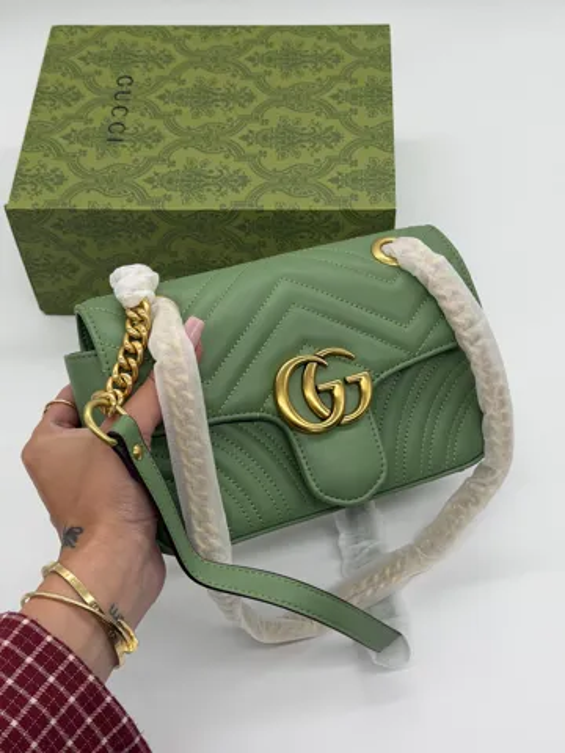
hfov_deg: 30.3
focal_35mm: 48
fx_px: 1045
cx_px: 282
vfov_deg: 39.7
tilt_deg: -52.6
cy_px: 376
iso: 64
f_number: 1.78
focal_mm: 6.76
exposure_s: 1/534
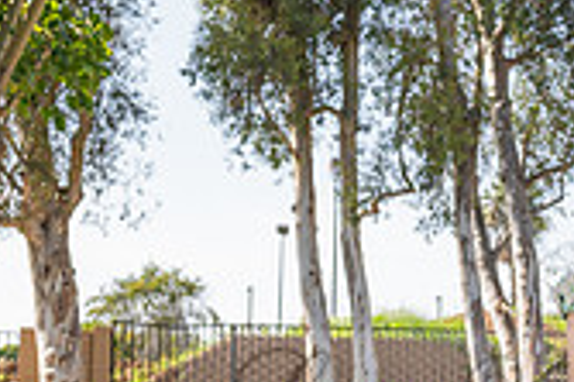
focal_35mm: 125
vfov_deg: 10.8
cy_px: 411
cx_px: 478
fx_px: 1991
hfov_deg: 16.3
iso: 200
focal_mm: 36
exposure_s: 1/320
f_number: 5.6
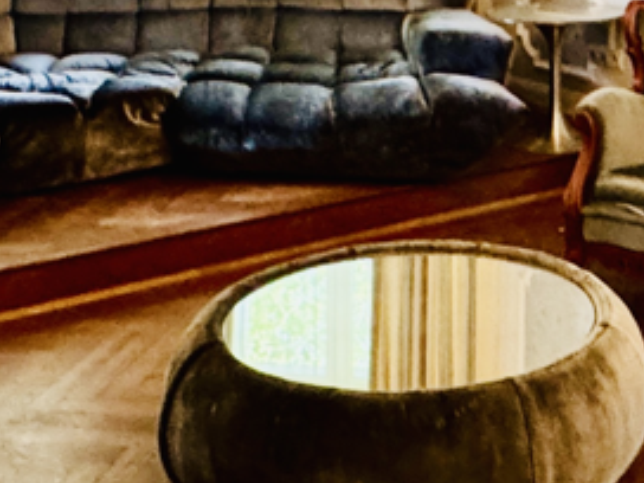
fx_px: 1228
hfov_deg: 28.3
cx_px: 571
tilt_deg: +2.2
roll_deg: -1.0
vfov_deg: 19.9
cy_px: -197
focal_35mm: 66
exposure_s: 1/50
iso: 400
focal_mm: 2.22
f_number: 2.2
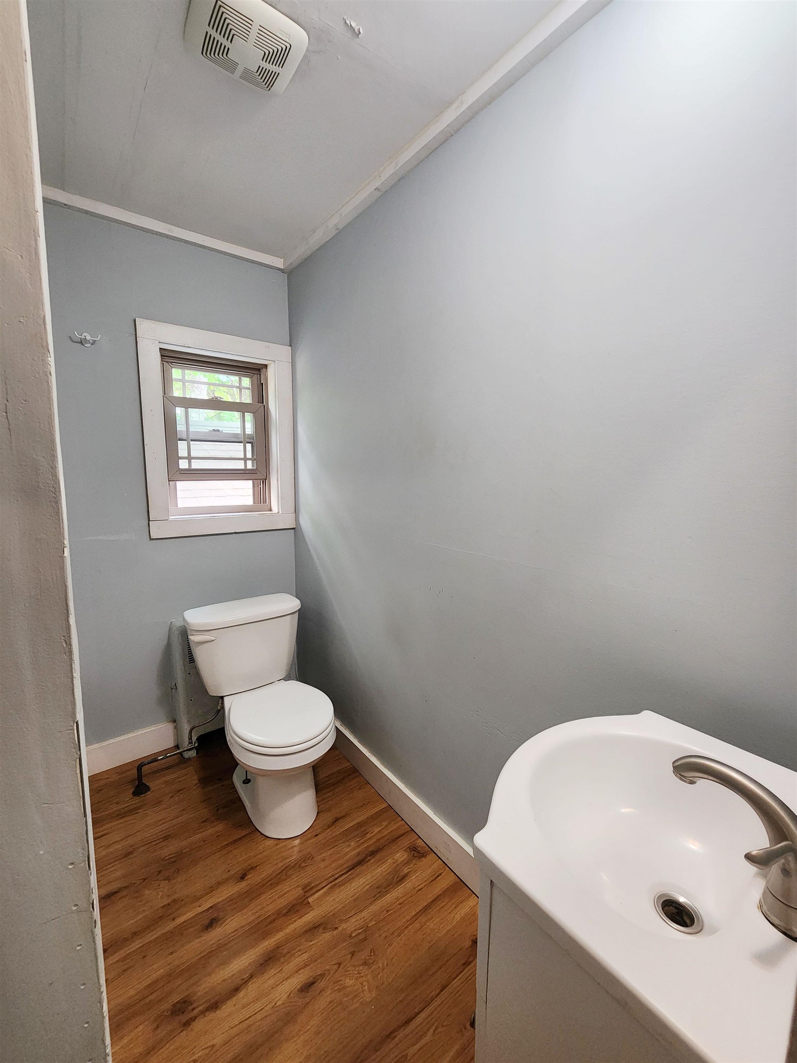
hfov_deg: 89.9
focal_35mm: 13
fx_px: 399
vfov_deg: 106.2
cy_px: 532
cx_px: 398
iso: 320
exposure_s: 1/60
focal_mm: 2.2
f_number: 2.2
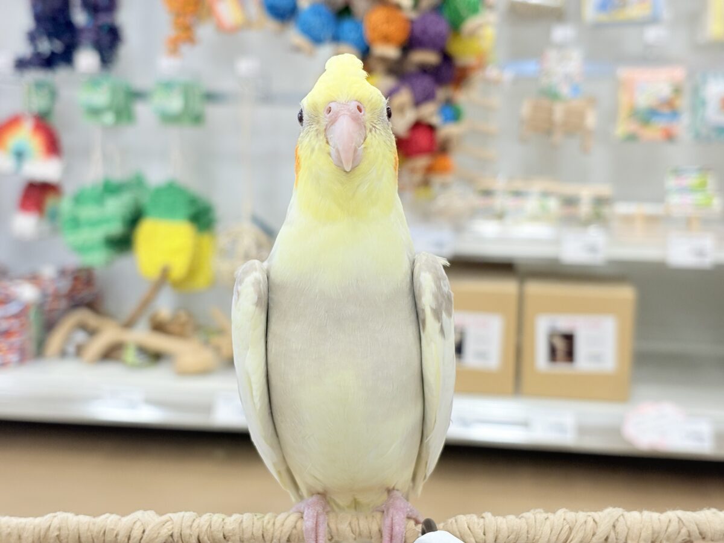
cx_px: 362
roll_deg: +0.1
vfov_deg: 28.0
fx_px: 1088
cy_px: 272
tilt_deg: -9.1
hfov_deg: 36.8
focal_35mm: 52
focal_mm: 5.96
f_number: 1.6
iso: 100
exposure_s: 1/100
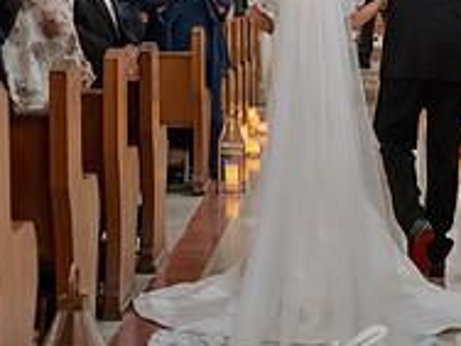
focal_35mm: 115
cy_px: -54
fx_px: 1532
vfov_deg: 12.6
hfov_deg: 17.1
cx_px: 314
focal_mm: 50
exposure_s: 1/125
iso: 2500
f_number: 2.2
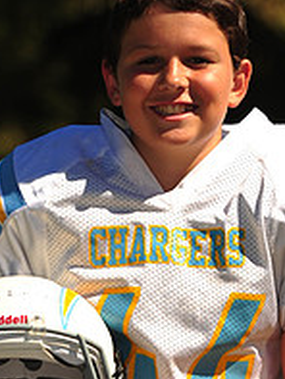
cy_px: 448
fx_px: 4342
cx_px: 127
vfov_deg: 5.0
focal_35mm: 396
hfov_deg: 3.8
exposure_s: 1/1000
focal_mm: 140
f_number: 5
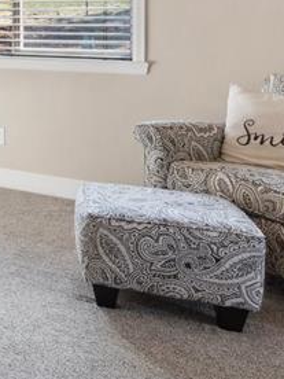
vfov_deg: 31.8
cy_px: 22
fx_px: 624
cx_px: -276
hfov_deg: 18.1
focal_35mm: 57
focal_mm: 16
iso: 500
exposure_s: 1/20
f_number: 6.3
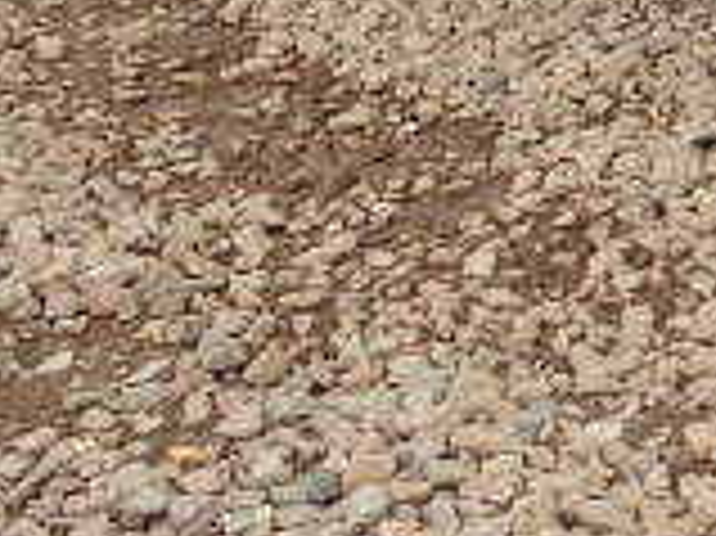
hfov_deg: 13.2
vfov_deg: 11.0
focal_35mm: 129
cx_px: 1437
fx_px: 2666
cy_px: -284
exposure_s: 1/200
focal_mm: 5.7
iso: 125
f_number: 4.2
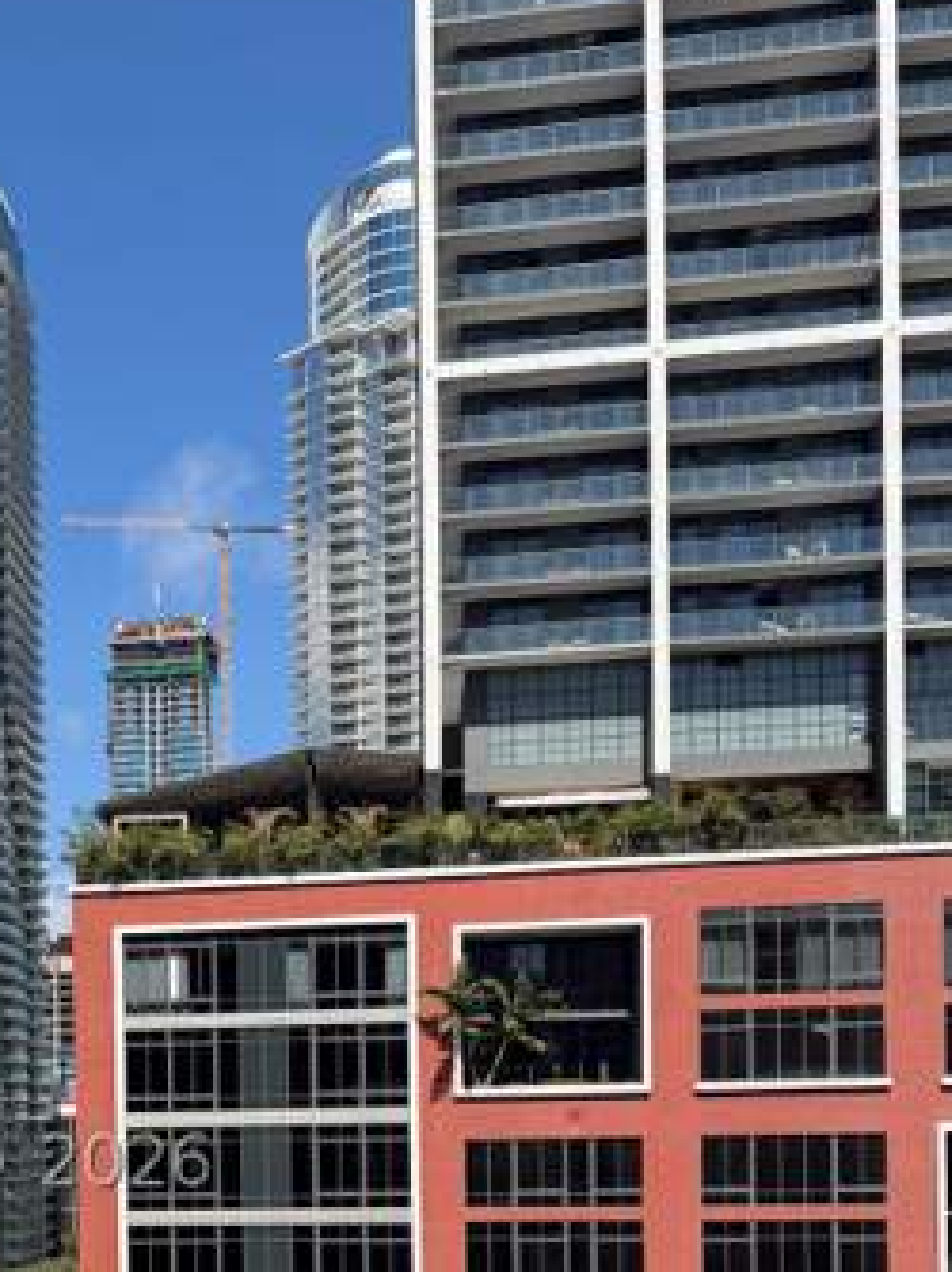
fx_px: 1689
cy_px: 1162
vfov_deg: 38.3
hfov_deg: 30.3
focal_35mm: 46
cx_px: 122
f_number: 1.78
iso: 80
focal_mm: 6.76
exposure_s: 1/3759
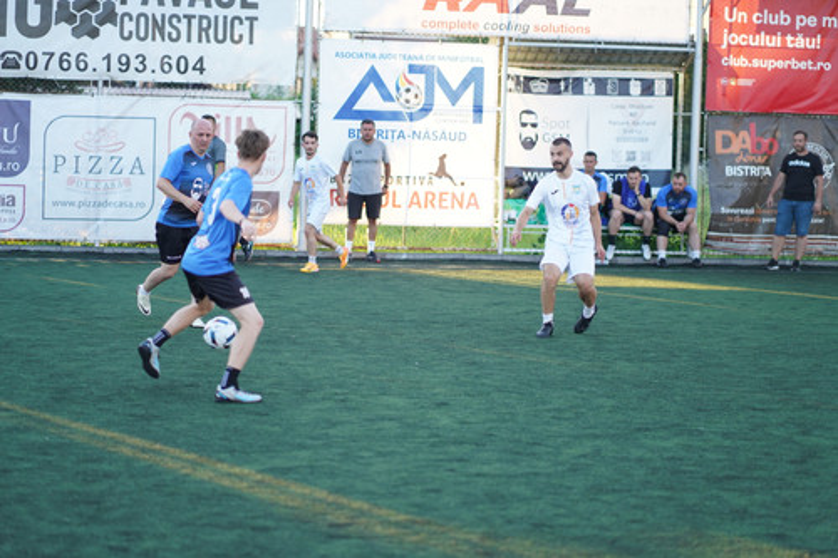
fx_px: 1978
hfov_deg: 23.9
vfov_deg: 16.1
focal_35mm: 85
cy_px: 279
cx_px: 419
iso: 800
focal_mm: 85
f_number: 1.8
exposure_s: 1/1600
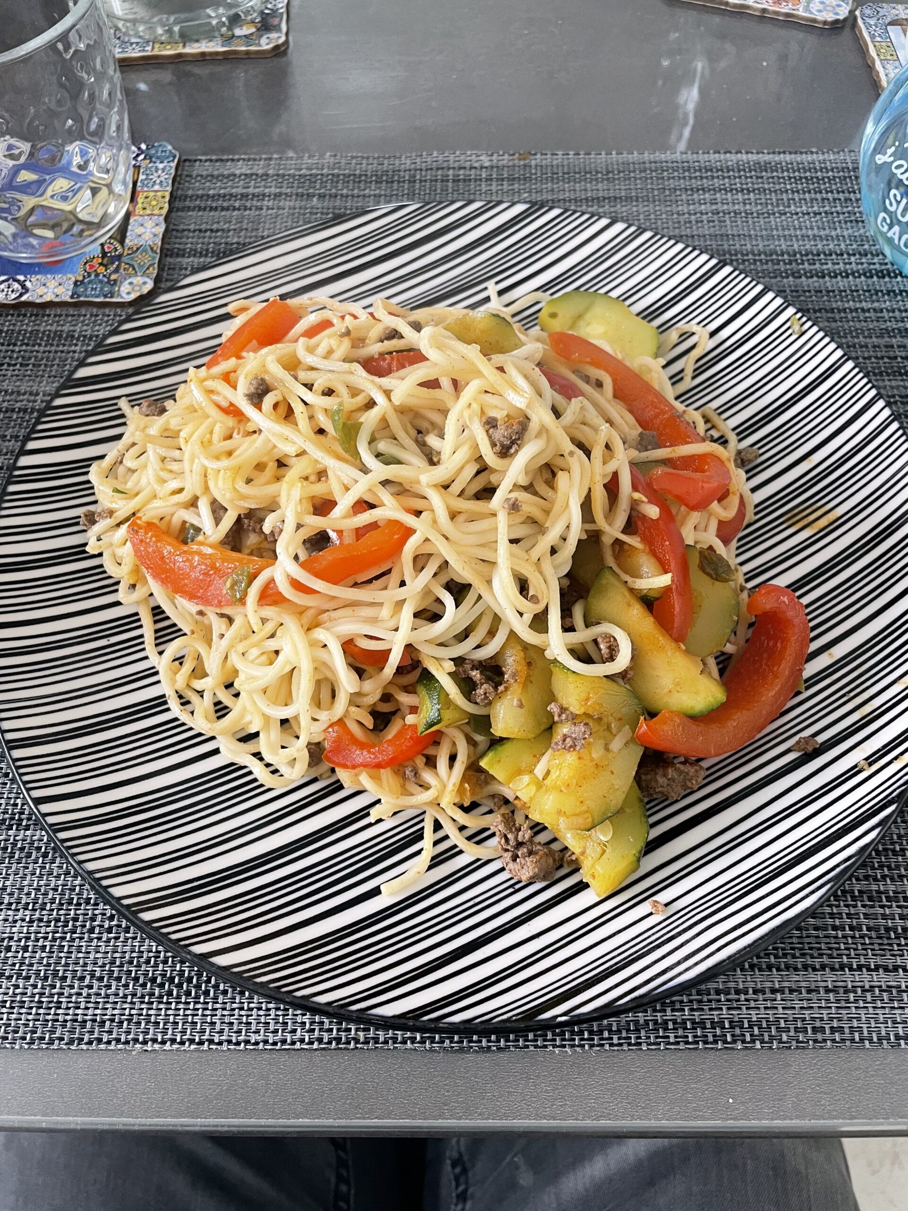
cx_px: 454
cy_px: 606
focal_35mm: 26
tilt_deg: -60.5
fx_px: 909
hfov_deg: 53.1
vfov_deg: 67.3
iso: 160
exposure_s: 1/60
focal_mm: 4.2
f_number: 1.6
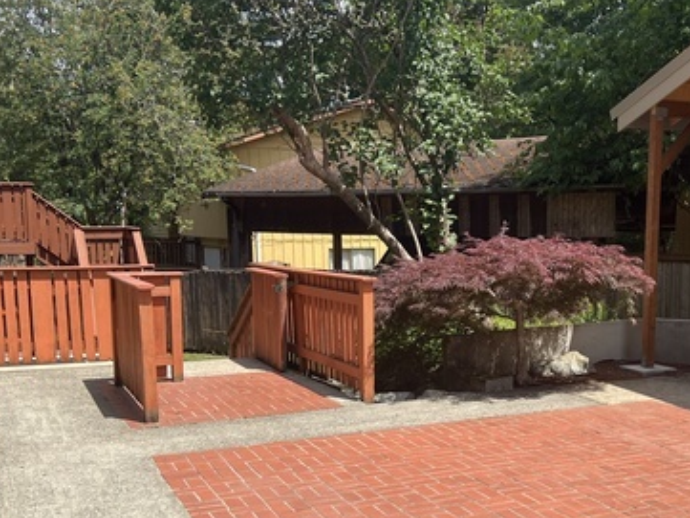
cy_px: 346
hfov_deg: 38.9
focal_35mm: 48
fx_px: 957
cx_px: 496
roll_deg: -0.2
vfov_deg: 30.1
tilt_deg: -8.3
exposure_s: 1/3704
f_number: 1.5
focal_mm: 5.7
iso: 50
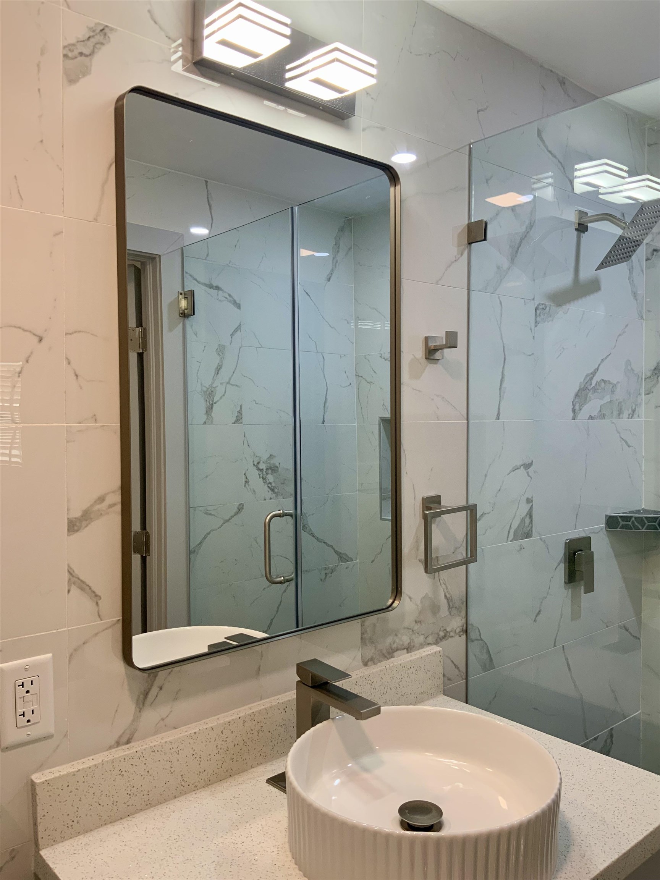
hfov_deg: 48.2
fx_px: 737
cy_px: 440
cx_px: 330
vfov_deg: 61.7
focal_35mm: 29
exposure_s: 1/60
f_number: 1.8
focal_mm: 3
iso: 40
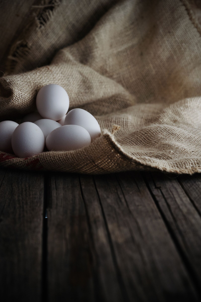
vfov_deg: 28.9
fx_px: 587
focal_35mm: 70
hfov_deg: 19.4
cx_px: 100
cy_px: 151
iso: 400
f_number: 5.6
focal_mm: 70
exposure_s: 1/6
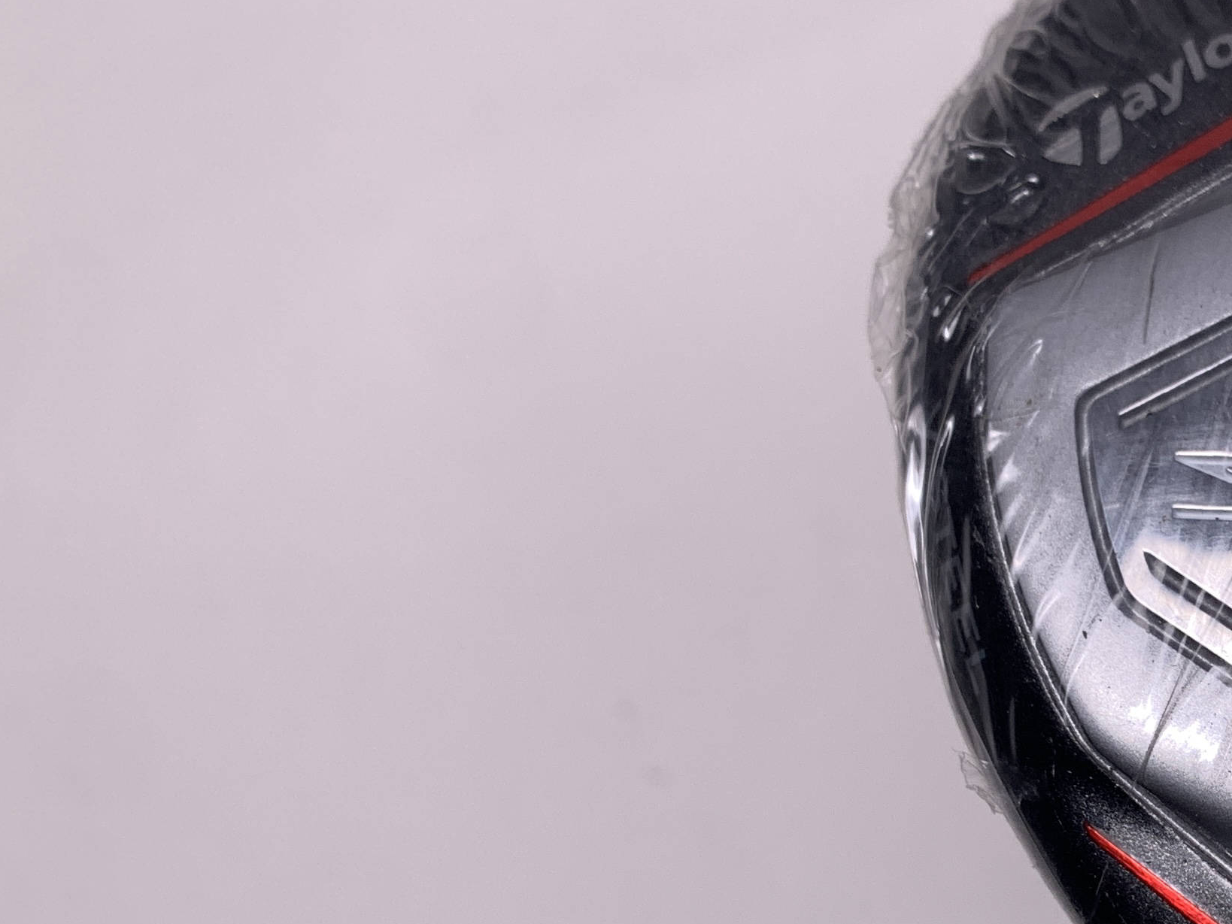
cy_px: 725
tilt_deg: -79.7
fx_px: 2278
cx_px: 1364
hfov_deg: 27.6
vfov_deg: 22.7
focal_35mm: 64
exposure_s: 1/433
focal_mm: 4.25
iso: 25
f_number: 1.8
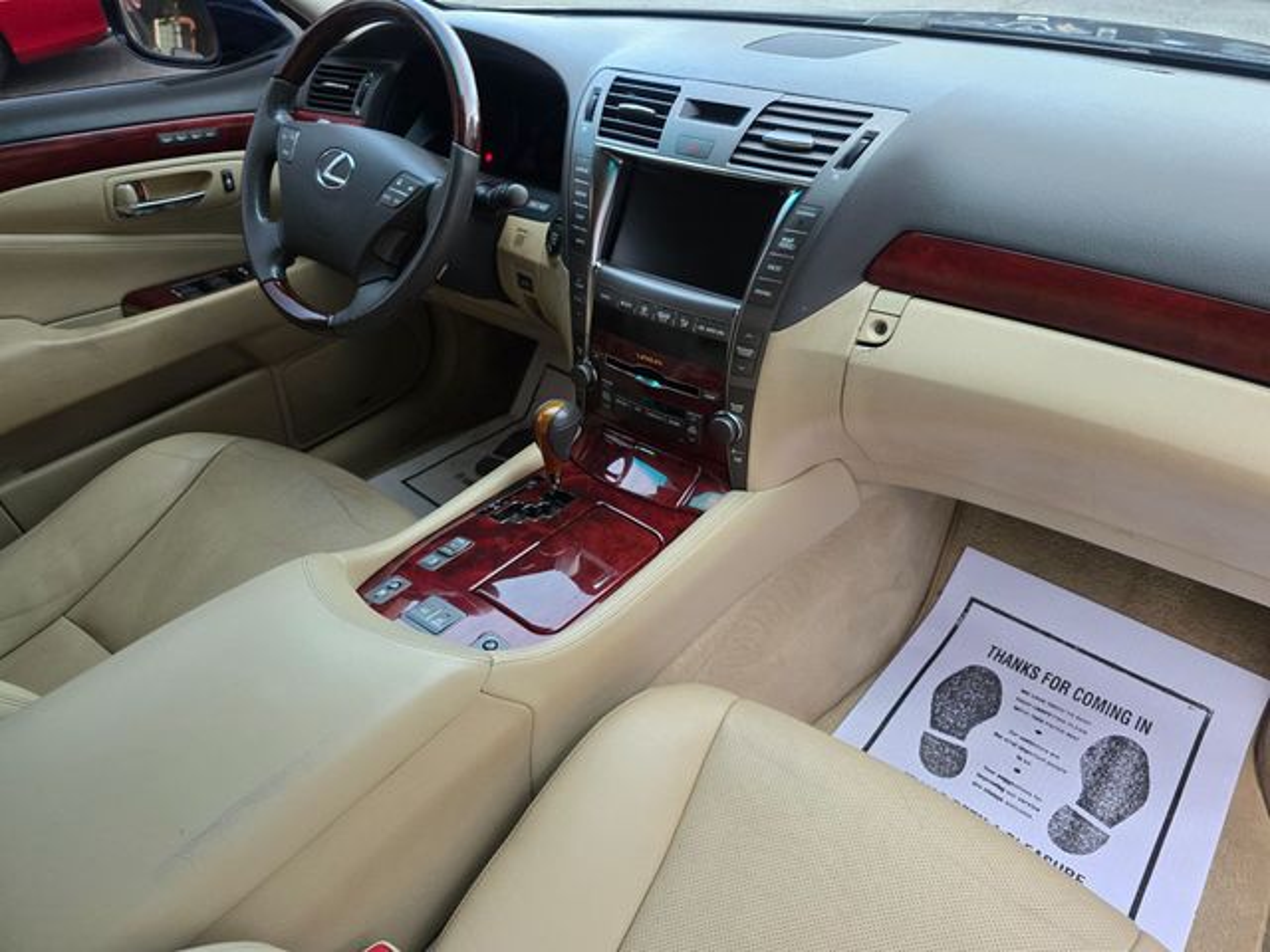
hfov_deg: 73.9
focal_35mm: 23
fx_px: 844
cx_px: 635
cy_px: 476
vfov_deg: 58.9
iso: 320
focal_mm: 6.3
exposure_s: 1/120
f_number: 1.7
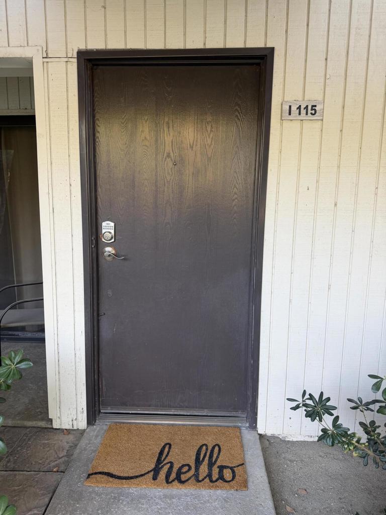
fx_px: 357
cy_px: 258
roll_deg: -1.1
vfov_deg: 71.6
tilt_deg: -9.6
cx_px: 193
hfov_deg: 56.8
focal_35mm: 24
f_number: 1.78
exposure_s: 1/121
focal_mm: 6.76
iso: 160
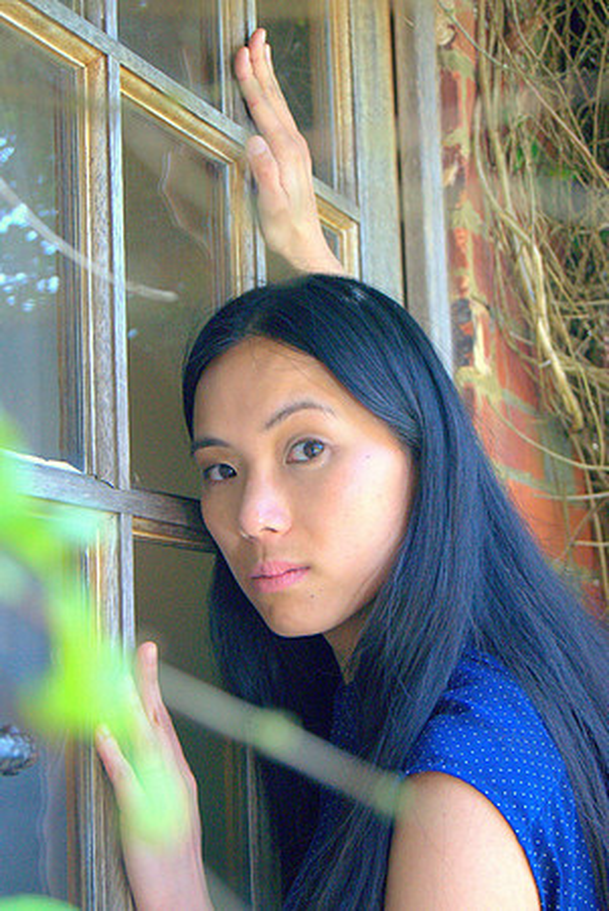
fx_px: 1709
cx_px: 304
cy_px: 456
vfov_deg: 29.8
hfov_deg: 20.2
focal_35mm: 68
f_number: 5.6
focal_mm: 45
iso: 250
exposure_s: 1/800
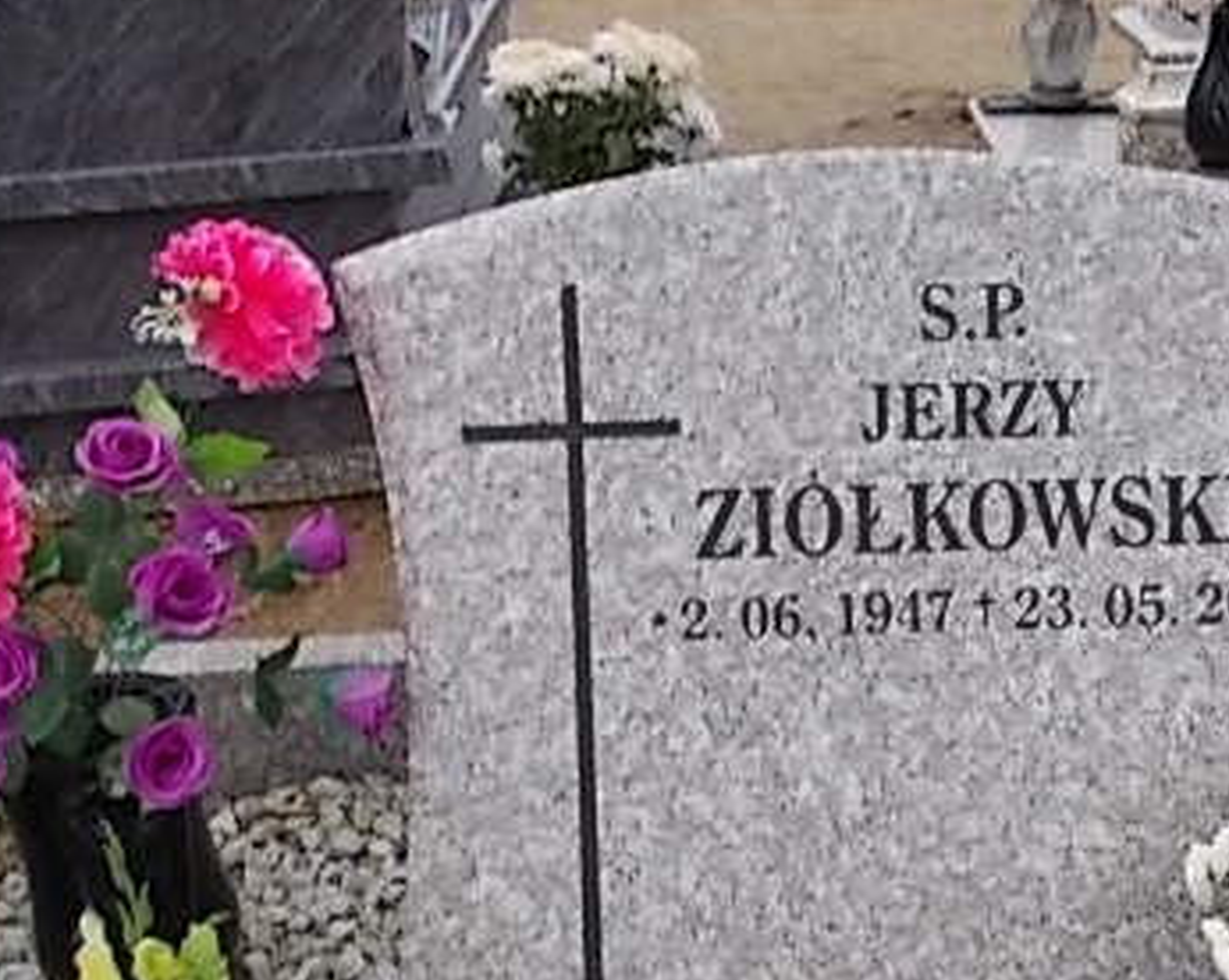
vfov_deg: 31.8
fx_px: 1708
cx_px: 860
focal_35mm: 47
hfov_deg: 38.9
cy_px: 650
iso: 80
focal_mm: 4.6
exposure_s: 1/50
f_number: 3.2
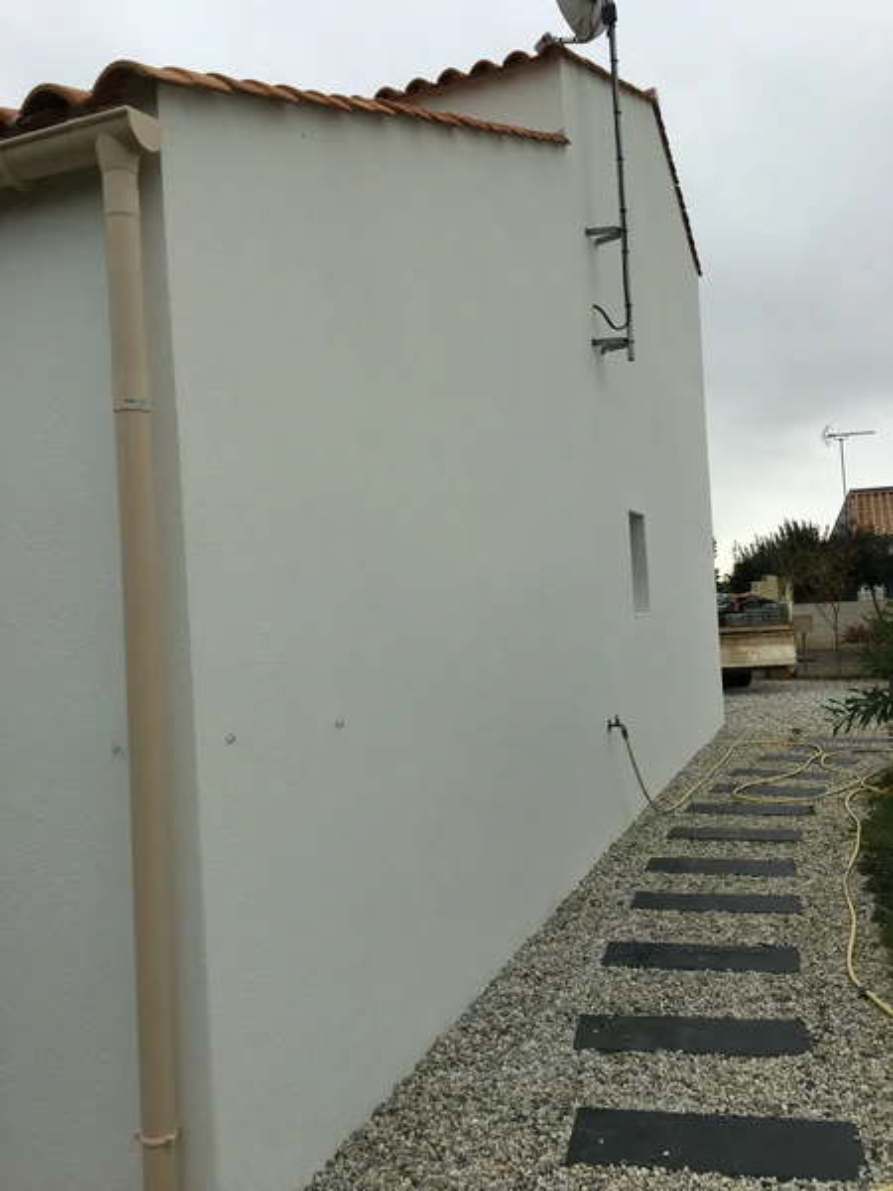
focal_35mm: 29
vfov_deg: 61.7
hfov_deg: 48.2
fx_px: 997
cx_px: 446
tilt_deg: +1.8
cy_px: 596
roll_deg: +2.7
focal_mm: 4.15
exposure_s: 1/705
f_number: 2.2
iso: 25
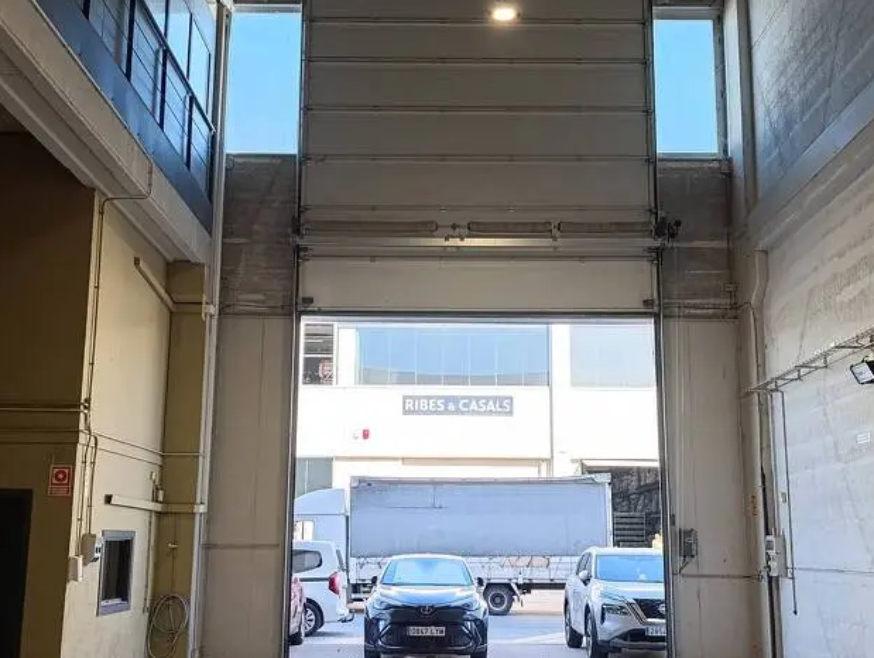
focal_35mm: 37
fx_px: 935
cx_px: 452
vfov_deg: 38.7
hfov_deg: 50.1
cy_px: 380
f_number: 1.7
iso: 200
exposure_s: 1/100
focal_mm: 6.11
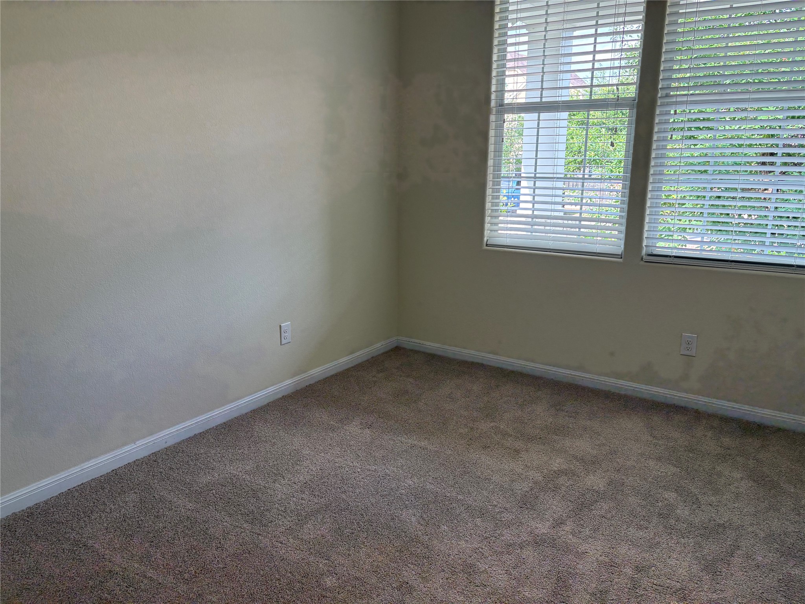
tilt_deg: -12.2
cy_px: 302
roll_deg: -0.4
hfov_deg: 67.3
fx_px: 605
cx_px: 402
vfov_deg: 53.1
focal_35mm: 26
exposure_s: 1/120
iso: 125
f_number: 1.6
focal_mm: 5.96
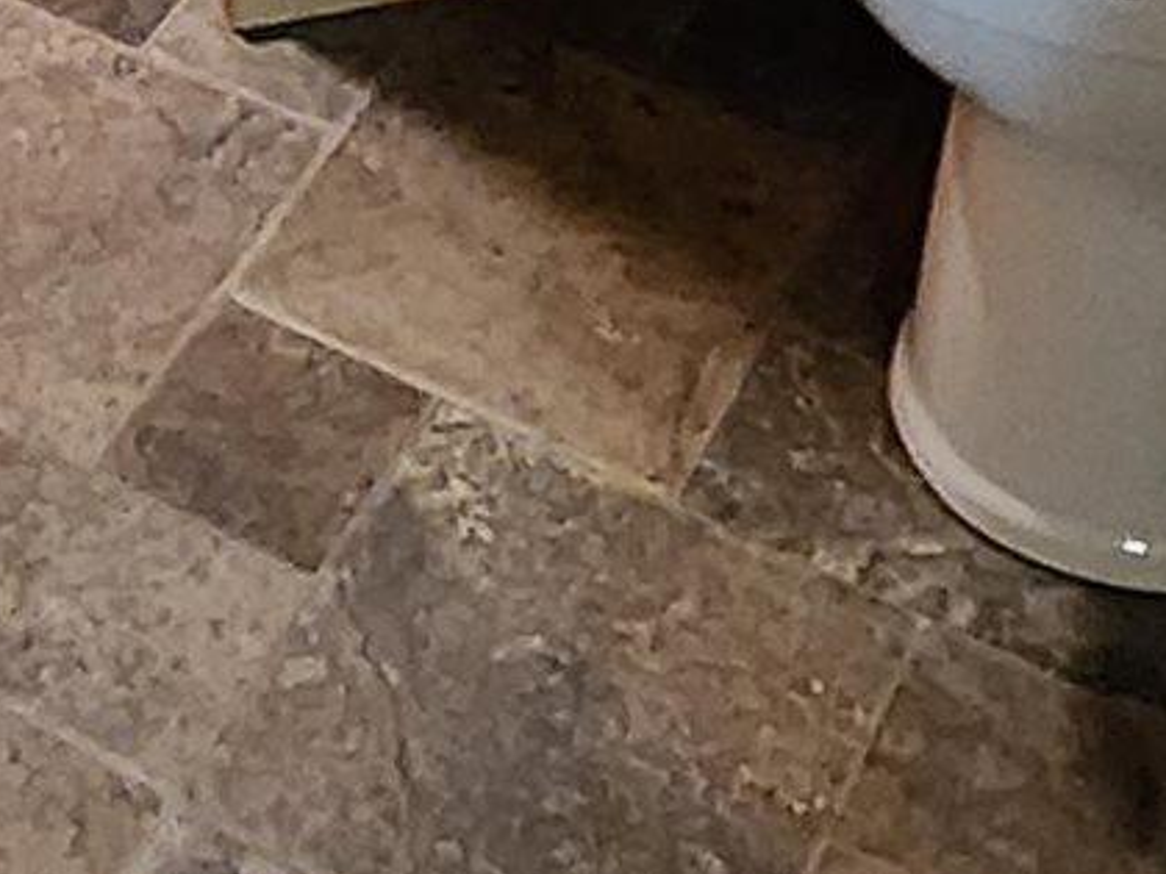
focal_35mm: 95
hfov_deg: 20.6
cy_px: -1482
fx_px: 3200
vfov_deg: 11.5
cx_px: 355
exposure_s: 1/24
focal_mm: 2.2
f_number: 2.2
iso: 1000
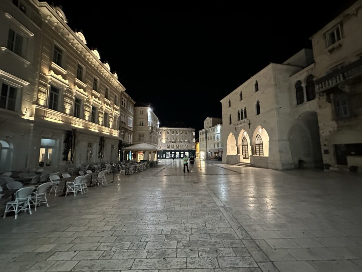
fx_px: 146
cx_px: 181
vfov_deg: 85.7
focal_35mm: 14
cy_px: 136
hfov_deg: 102.1
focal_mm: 2.22
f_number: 2.2
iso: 1250
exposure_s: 1/34
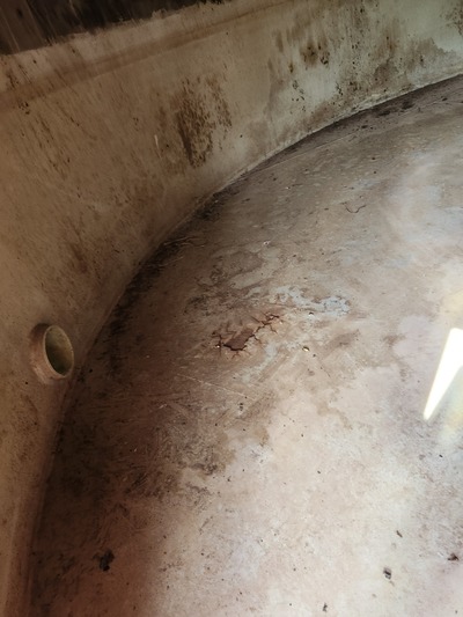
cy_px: 308
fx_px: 410
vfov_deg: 73.9
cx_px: 232
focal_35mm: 23
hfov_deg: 58.9
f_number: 1.8
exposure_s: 1/120
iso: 640
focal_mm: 5.54
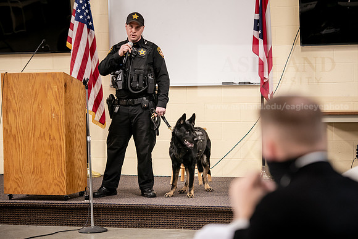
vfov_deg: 12.2
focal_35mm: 112
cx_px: 179
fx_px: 1114
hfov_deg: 18.3
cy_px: 120
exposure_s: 1/200
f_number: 3.2
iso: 1600
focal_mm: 112
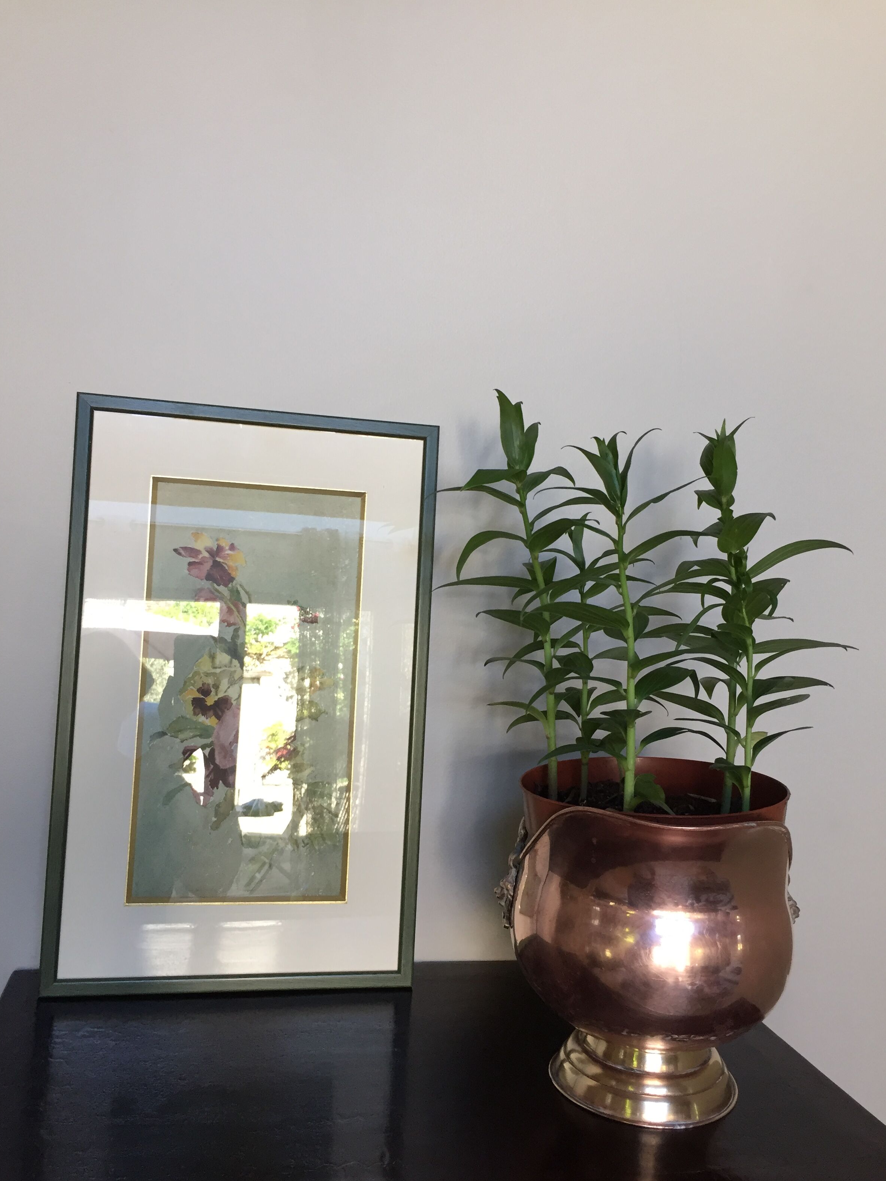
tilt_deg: -2.8
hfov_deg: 46.8
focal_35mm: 30
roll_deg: -2.8
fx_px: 1024
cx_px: 431
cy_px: 609
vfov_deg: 60.0
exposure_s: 1/33
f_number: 2.2
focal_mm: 4.15
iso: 50
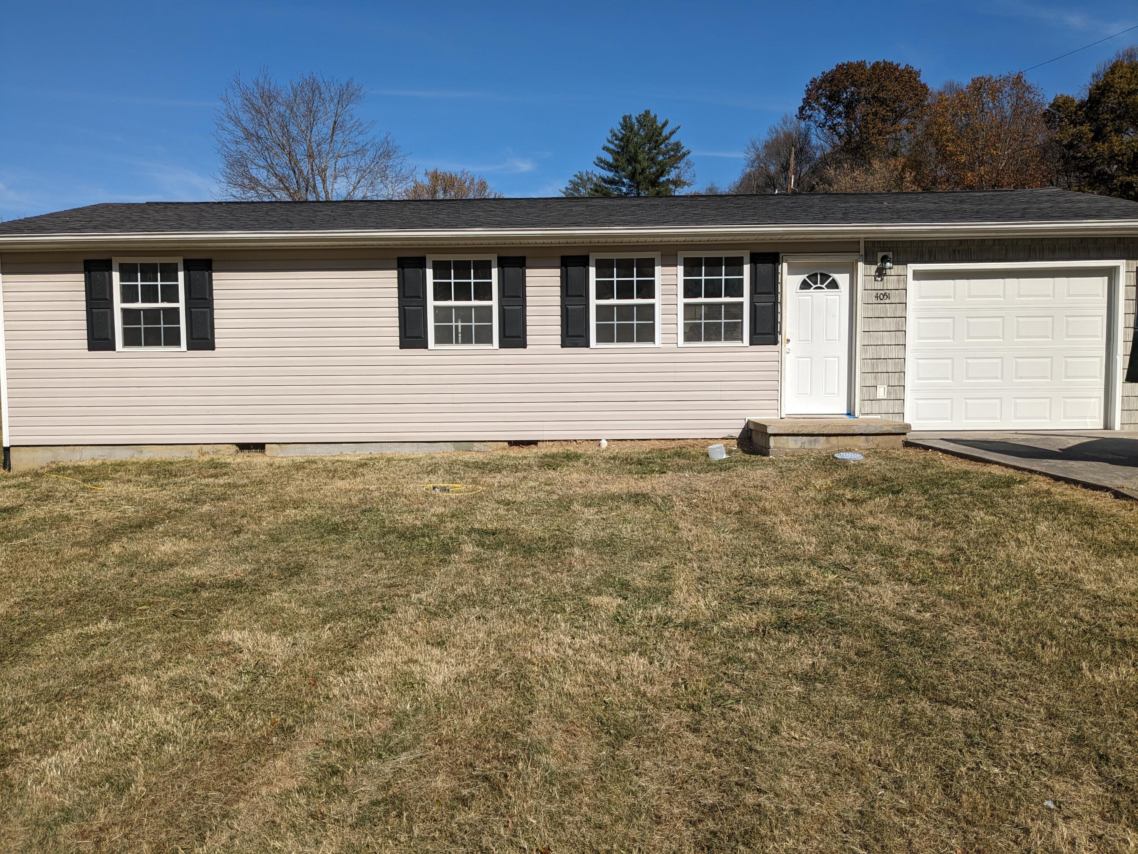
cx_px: 569
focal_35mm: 27
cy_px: 427
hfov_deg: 65.3
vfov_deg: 51.4
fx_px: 888
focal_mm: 4.38
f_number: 1.73
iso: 57
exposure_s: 1/5848
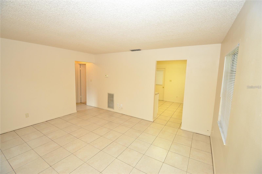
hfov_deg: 100.5
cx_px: 131
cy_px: 87
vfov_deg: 77.2
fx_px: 109
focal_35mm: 15
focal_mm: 10
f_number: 4
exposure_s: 1/60
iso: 800
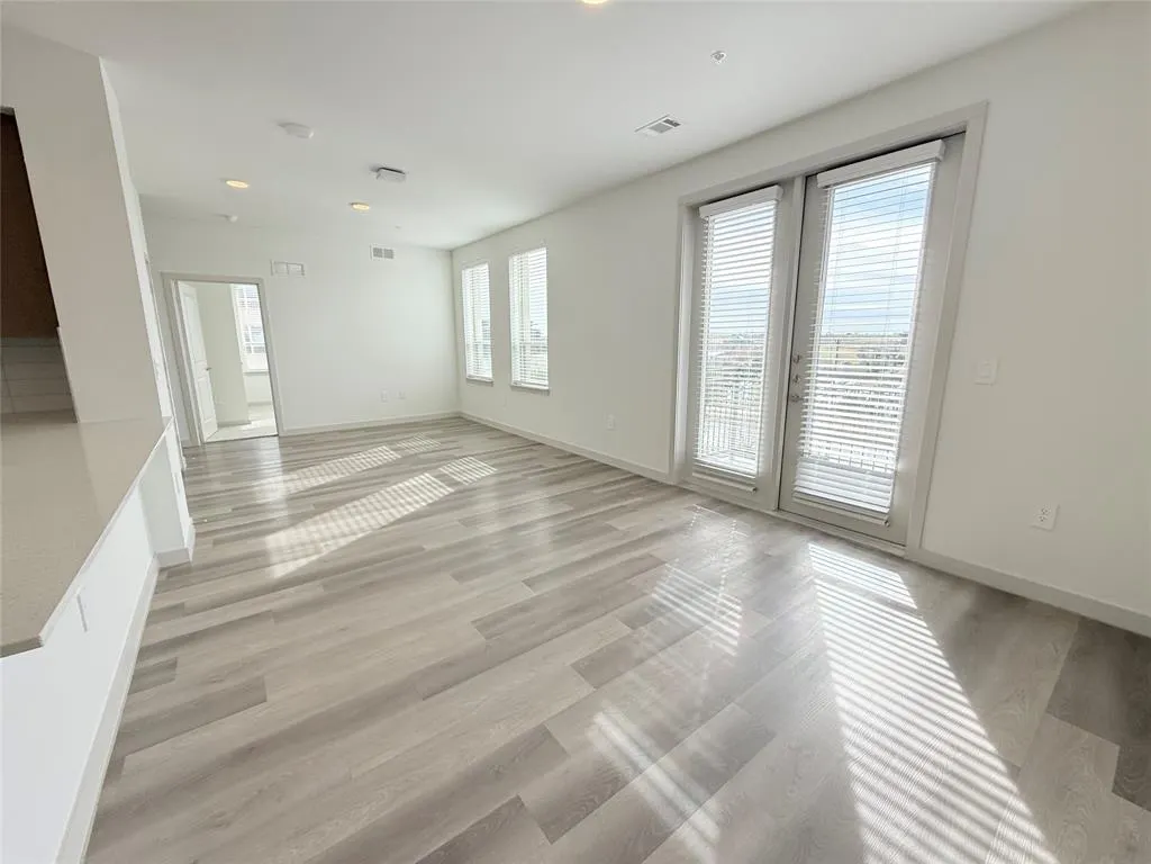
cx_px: 576
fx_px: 466
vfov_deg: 85.7
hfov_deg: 102.1
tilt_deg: -10.2
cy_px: 432
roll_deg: -0.1
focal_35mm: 14
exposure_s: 1/381
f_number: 2.2
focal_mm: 2.22
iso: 64
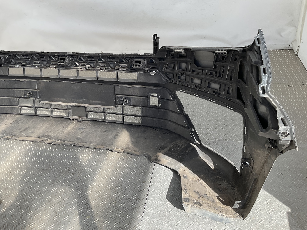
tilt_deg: -35.6
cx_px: 154
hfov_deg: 61.7
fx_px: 257
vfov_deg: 48.2
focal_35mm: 29
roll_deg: +7.1
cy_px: 115
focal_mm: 3
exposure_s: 1/259
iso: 16
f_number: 1.8
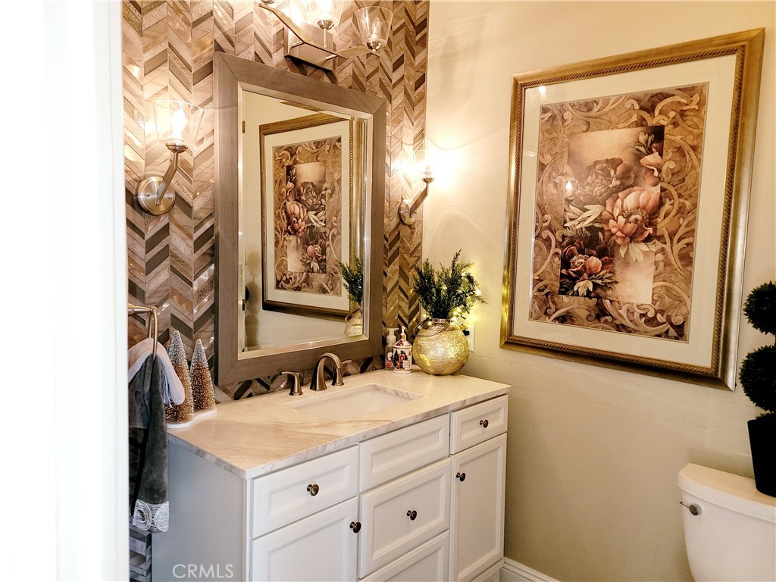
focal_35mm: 26
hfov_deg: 67.3
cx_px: 388
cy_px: 291
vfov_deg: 53.1
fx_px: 583
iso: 100
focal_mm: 5.4
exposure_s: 1/30
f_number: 1.8
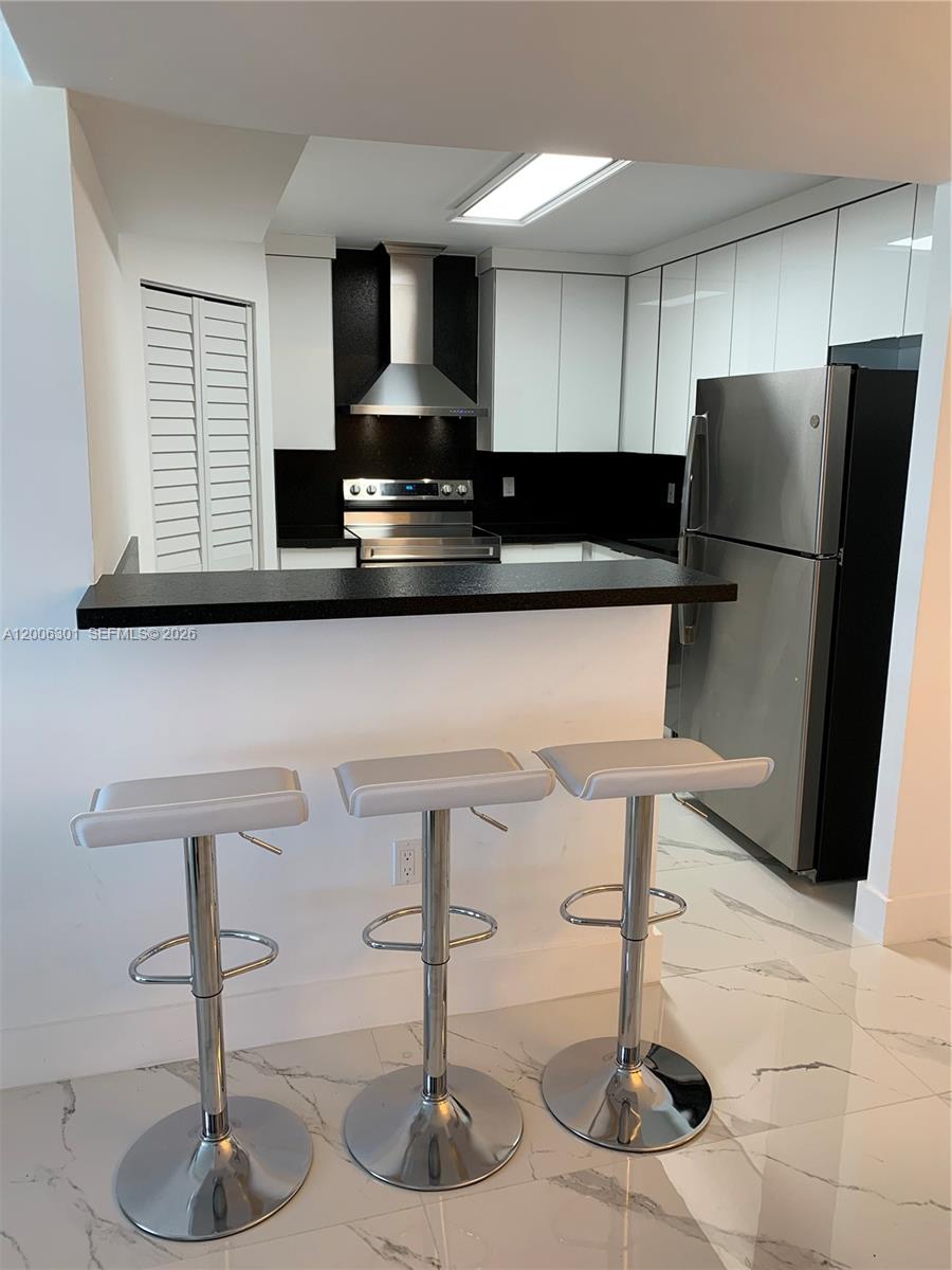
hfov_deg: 53.1
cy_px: 635
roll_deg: -0.3
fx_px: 953
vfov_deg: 67.3
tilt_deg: -10.9
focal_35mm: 26
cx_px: 476
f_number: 1.8
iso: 64
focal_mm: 4.25
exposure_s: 1/60
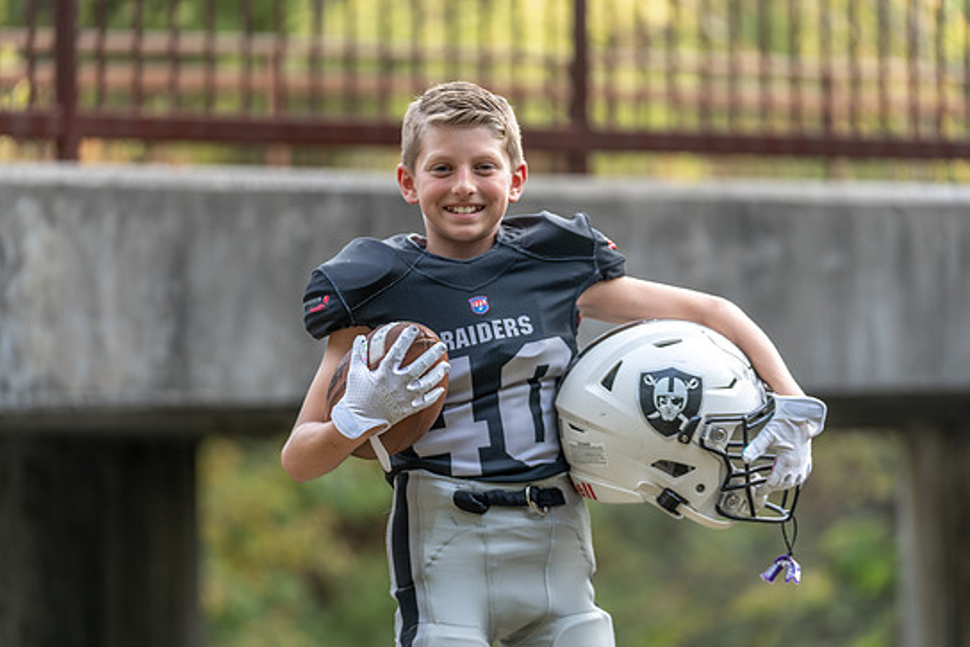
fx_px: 4528
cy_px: 336
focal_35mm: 168
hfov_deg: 12.2
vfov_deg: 8.2
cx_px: 453
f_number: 2.8
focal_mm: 148
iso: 160
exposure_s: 1/320
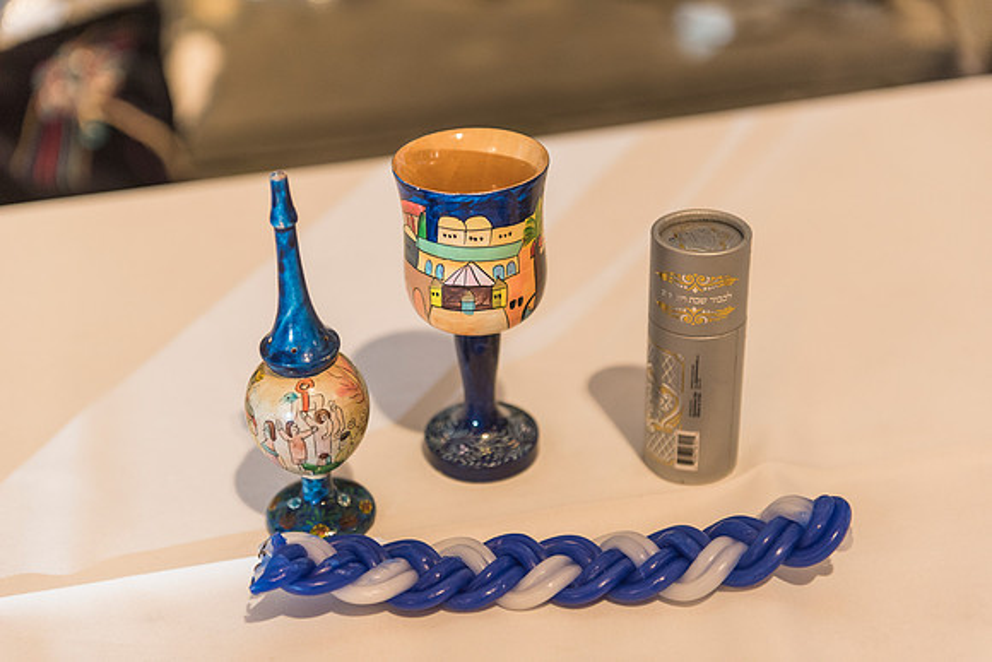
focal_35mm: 60
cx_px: 496
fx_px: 1654
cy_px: 331
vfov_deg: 22.6
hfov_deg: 33.4
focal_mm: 60
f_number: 2.8
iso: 2000
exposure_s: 1/160
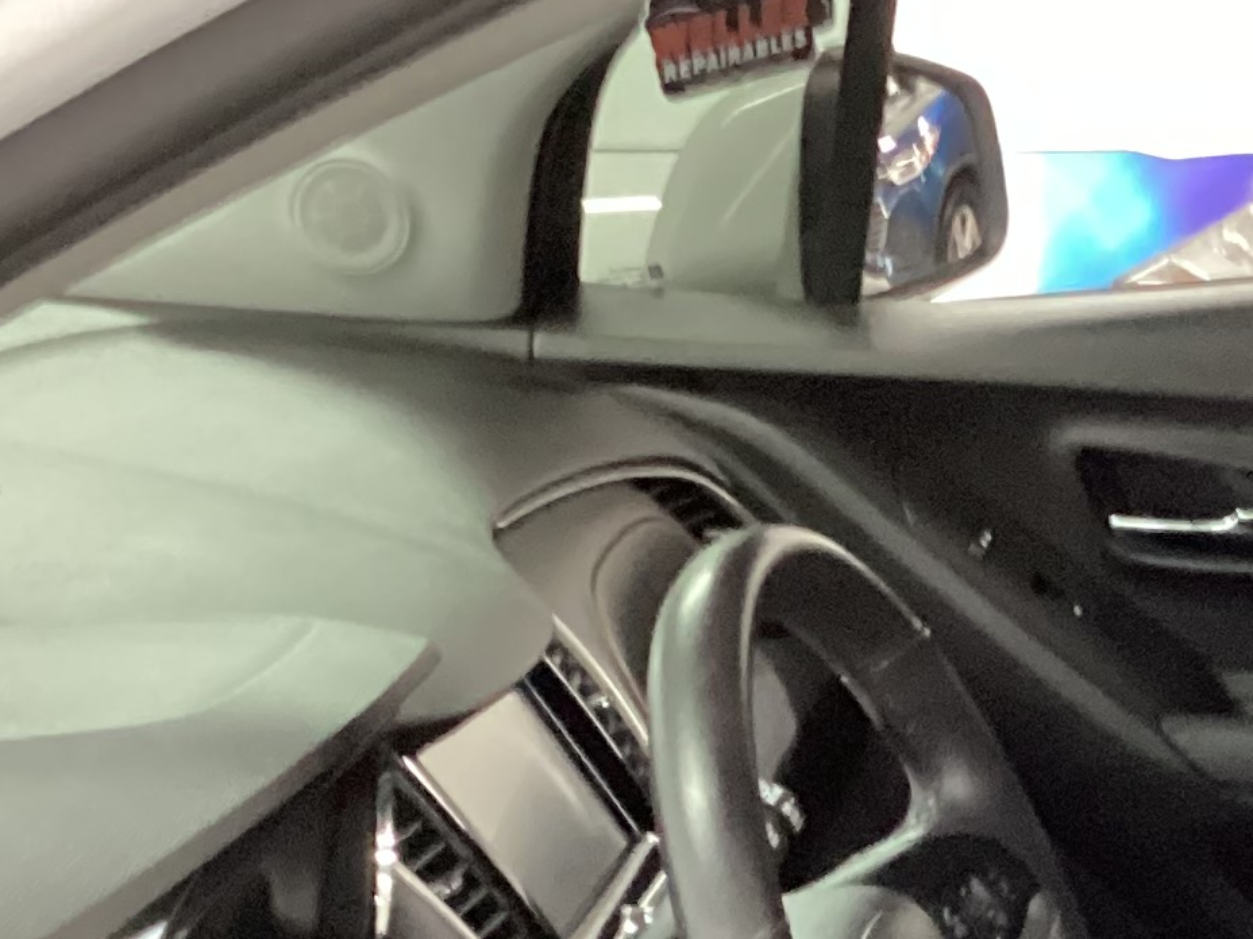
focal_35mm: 109
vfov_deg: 13.1
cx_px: 1211
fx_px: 3945
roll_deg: +0.3
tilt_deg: -23.7
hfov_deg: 17.7
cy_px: 1274
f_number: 2.4
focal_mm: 3.3
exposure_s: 1/24
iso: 640
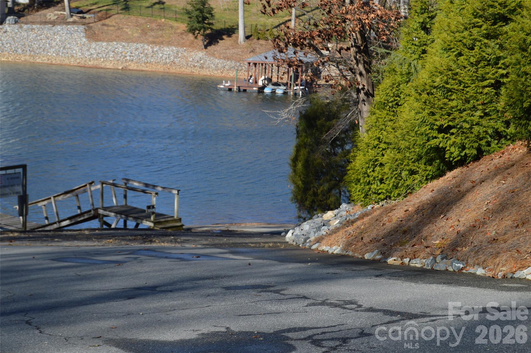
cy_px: 176
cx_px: 266
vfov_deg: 16.5
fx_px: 1216
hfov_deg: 24.6
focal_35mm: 82
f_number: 7.1
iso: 100
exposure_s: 1/200
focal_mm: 55
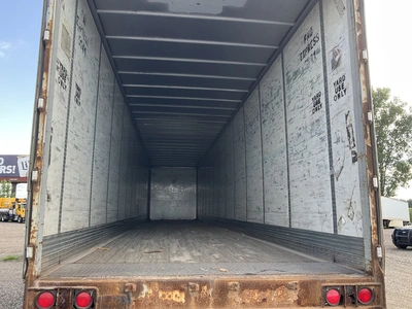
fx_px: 345
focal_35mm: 29
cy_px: 154
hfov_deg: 61.7
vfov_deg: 48.2
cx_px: 206
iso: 20
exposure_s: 1/146
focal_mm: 3
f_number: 1.8
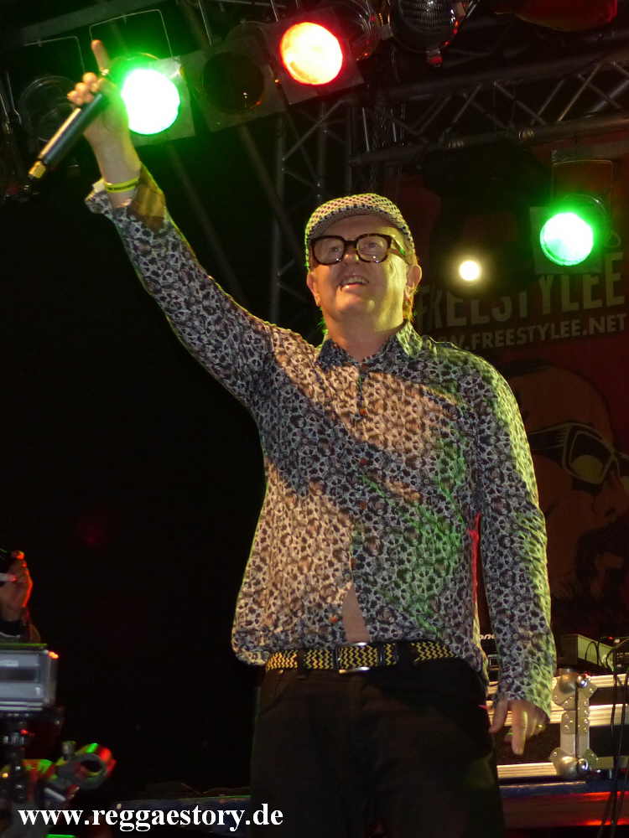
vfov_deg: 28.2
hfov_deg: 21.3
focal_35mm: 69
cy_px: 419
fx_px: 1672
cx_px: 314
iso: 400
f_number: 2.8
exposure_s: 1/160
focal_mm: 12.5
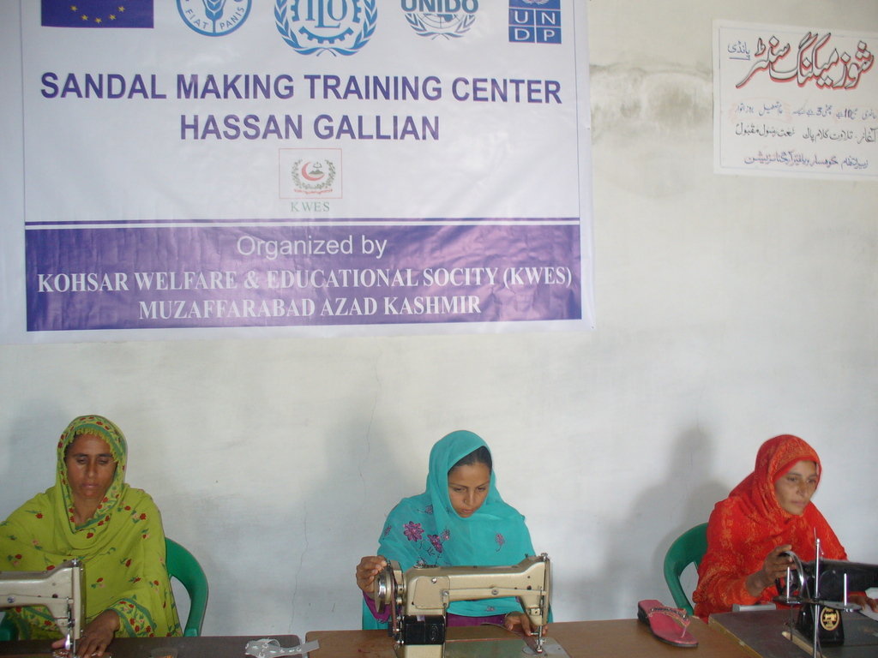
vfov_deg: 38.7
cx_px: 439
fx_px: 938
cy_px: 329
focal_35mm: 37
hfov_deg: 50.1
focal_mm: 6.1
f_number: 2.8
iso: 100
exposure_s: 1/8
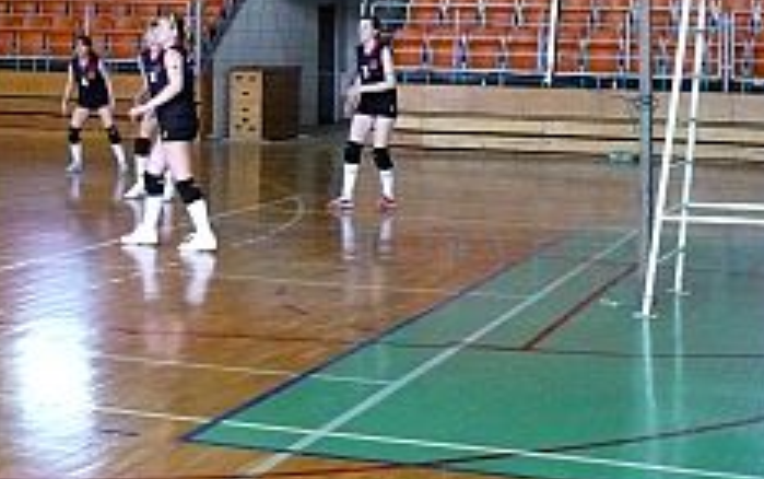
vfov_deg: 15.4
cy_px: 77
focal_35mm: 84
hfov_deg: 23.5
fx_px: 1750
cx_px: -7
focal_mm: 6.1
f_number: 2.8
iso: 640
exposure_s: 1/125
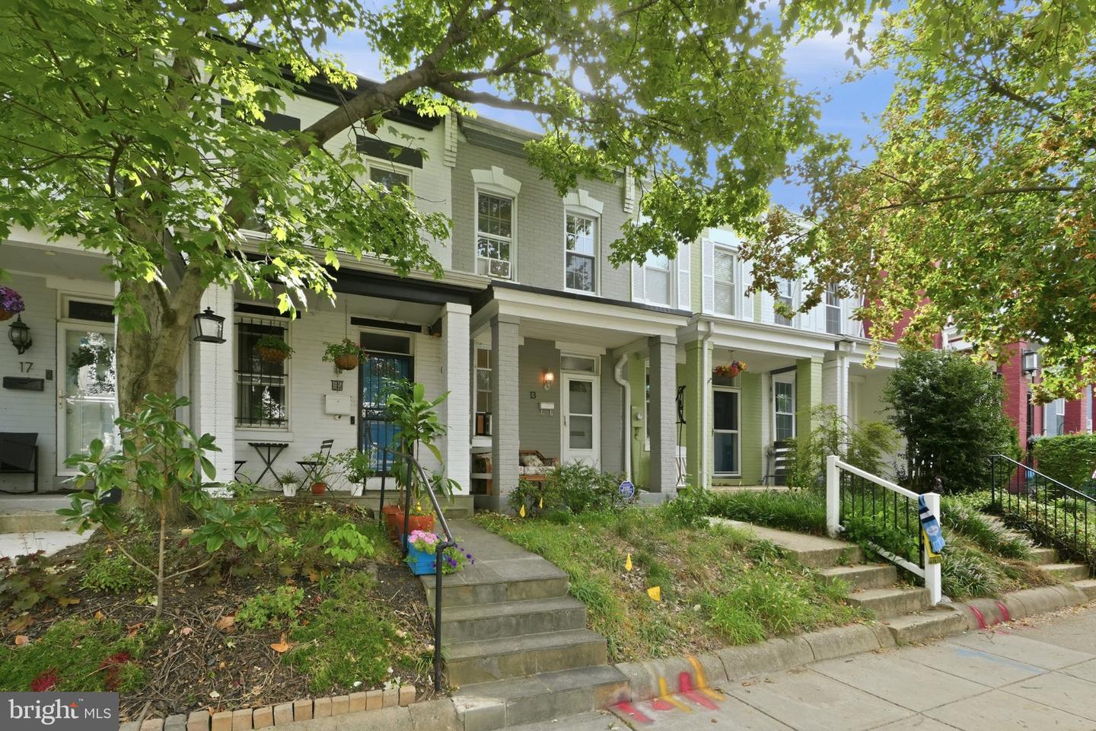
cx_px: 548
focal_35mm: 15
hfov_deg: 100.4
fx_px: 457
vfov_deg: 77.3
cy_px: 366
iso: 200
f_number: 11
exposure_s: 1/40
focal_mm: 10
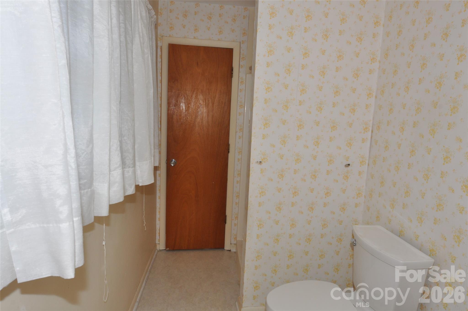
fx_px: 273
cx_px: 234
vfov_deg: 59.4
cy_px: 156
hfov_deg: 81.3
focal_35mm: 21
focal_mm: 14
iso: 400
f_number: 5
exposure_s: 1/60
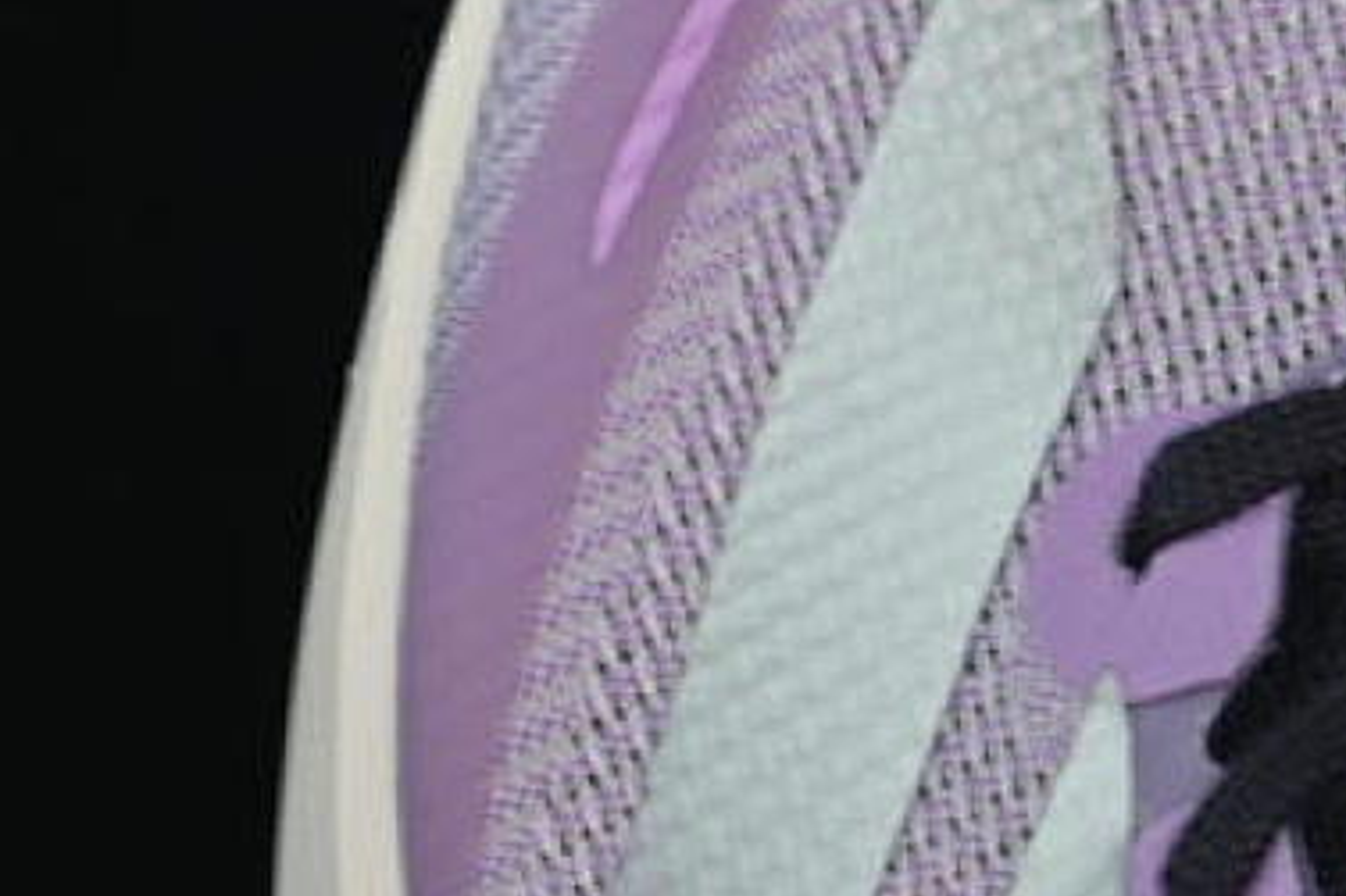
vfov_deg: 6.4
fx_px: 8035
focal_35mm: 215
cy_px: 328
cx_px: 1442
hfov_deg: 9.5
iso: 160
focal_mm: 50
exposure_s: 1/40
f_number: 6.3
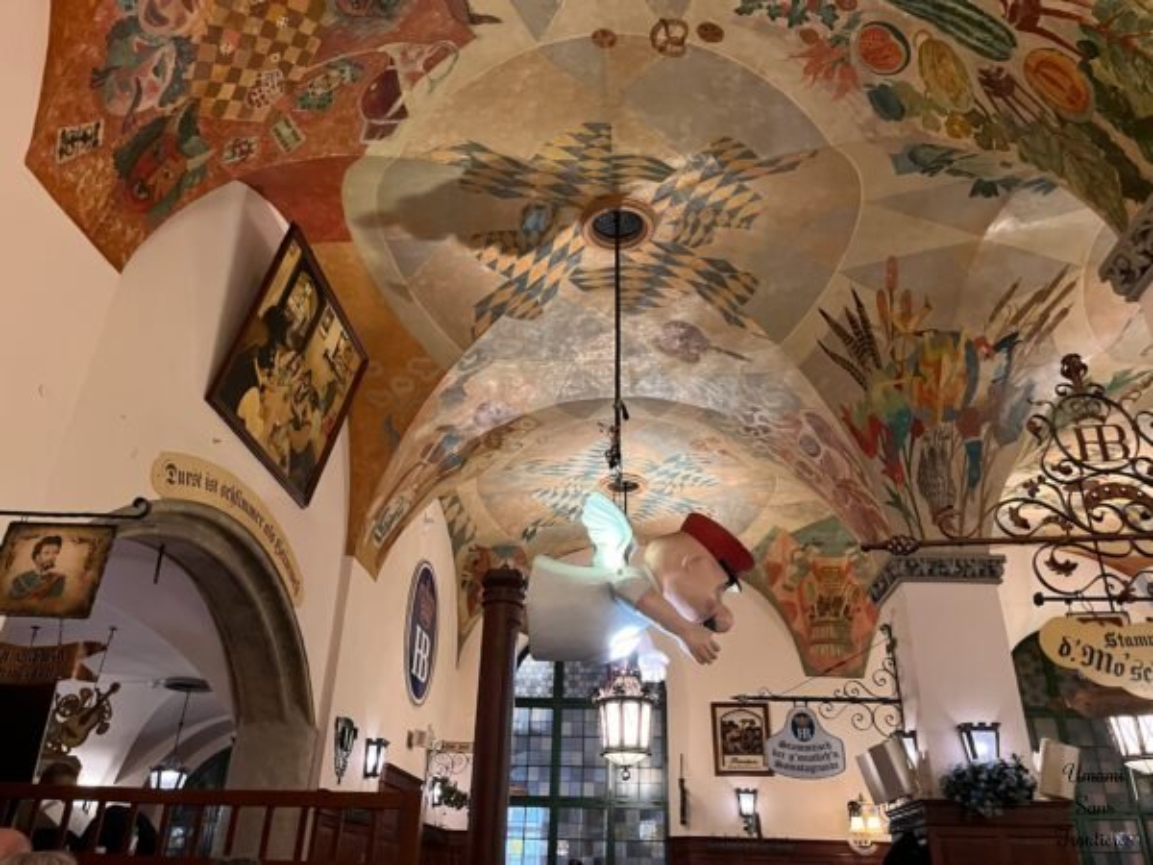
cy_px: 432
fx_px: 866
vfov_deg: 53.1
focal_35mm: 26
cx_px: 576
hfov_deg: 67.3
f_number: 1.6
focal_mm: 5.1
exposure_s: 1/33
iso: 640
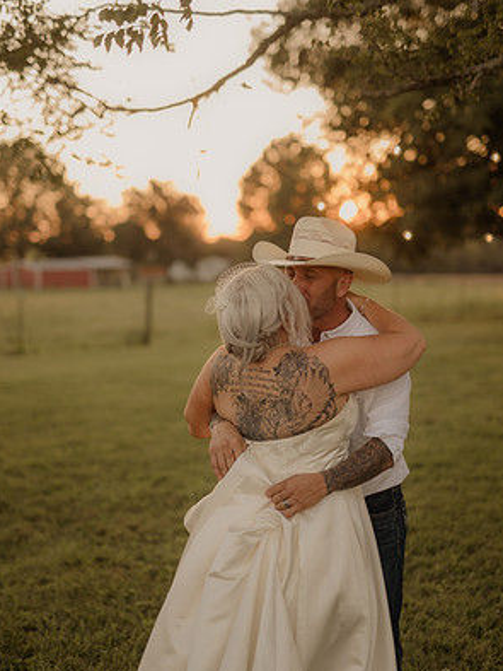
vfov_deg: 34.9
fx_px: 1065
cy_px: 369
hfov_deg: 26.6
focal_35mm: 55
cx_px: 252
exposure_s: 1/400
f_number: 2.8
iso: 200
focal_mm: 50
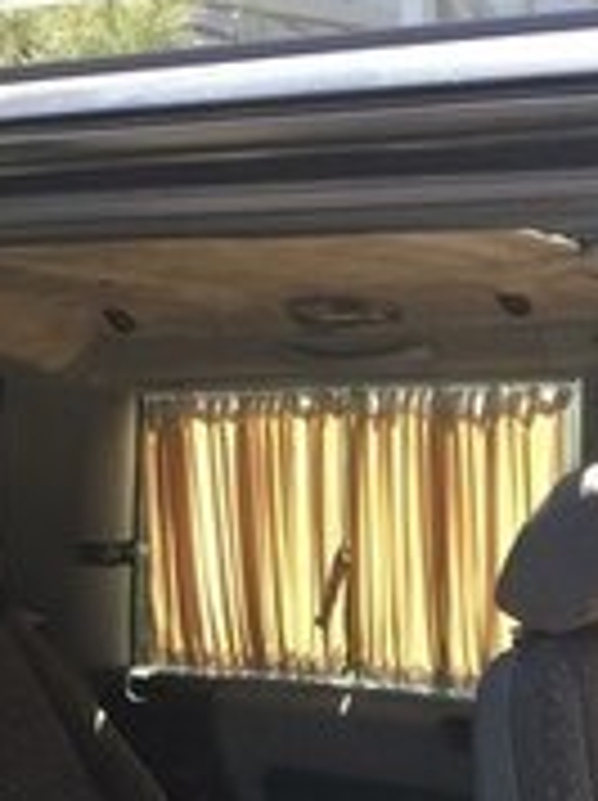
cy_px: 1026
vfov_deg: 21.9
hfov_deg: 18.0
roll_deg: +0.4
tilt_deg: -15.8
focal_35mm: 81
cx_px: 468
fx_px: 1870
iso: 32
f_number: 2.2
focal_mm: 4.15
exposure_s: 1/159
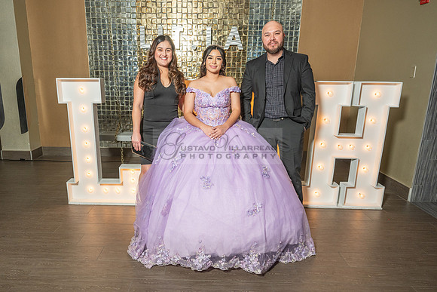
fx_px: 328
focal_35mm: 27
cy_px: 164
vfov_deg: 47.8
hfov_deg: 67.1
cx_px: 192
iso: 640
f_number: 5
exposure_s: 1/125
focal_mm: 24
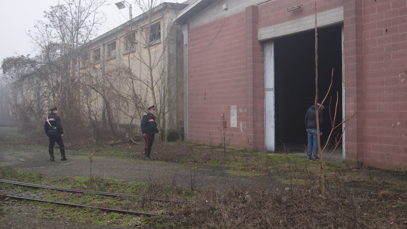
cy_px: 108
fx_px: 486
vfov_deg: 26.5
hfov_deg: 45.5
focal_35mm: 45
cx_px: 207
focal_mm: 28
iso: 125
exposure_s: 1/50
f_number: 4.5
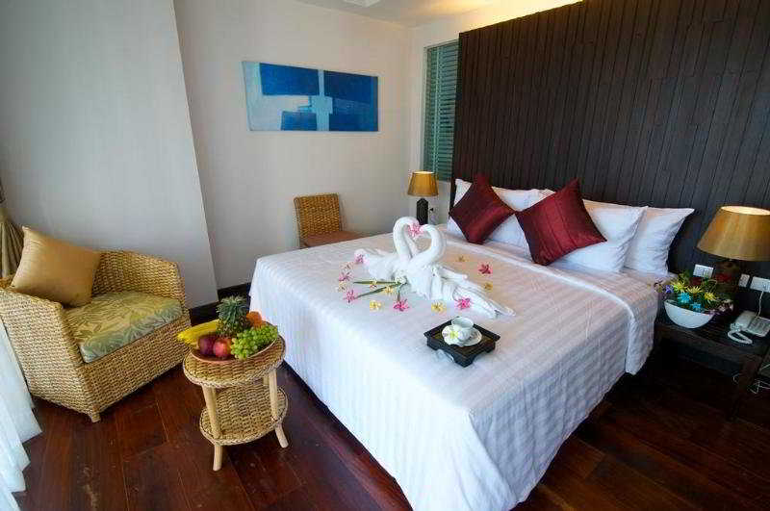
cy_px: 256
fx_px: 352
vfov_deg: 71.9
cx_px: 385
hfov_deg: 95.1
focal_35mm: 16
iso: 200
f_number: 7.1
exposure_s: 1/10
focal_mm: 11
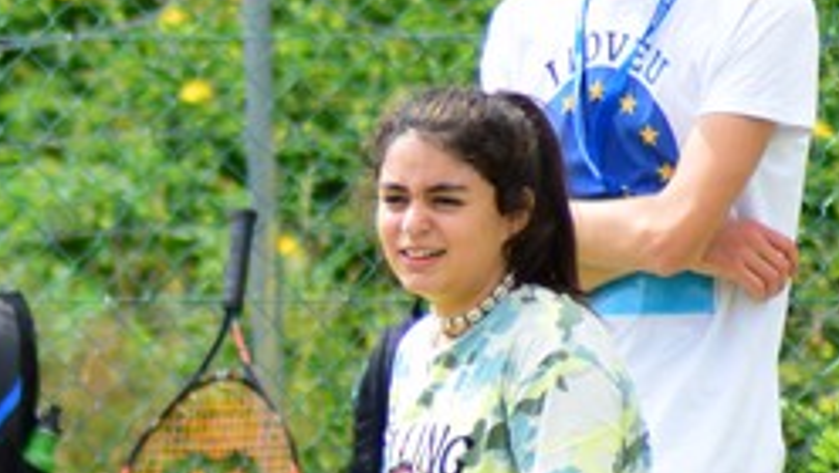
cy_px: 410
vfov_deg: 1.3
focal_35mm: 908
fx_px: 20218
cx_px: -663
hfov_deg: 2.4
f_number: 4.2
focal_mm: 140
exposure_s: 1/1250
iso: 400
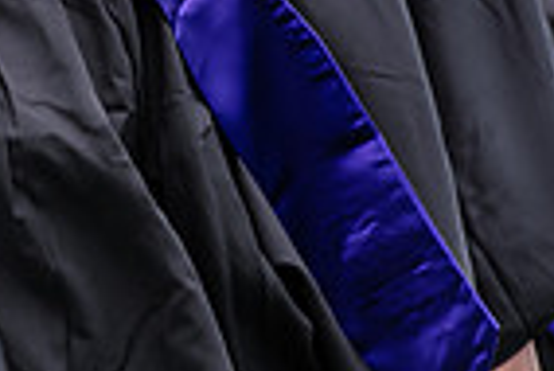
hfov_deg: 2.5
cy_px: -123
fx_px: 12616
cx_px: -51
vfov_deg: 1.7
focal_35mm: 819
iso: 500
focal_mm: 200
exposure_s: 1/640
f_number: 5
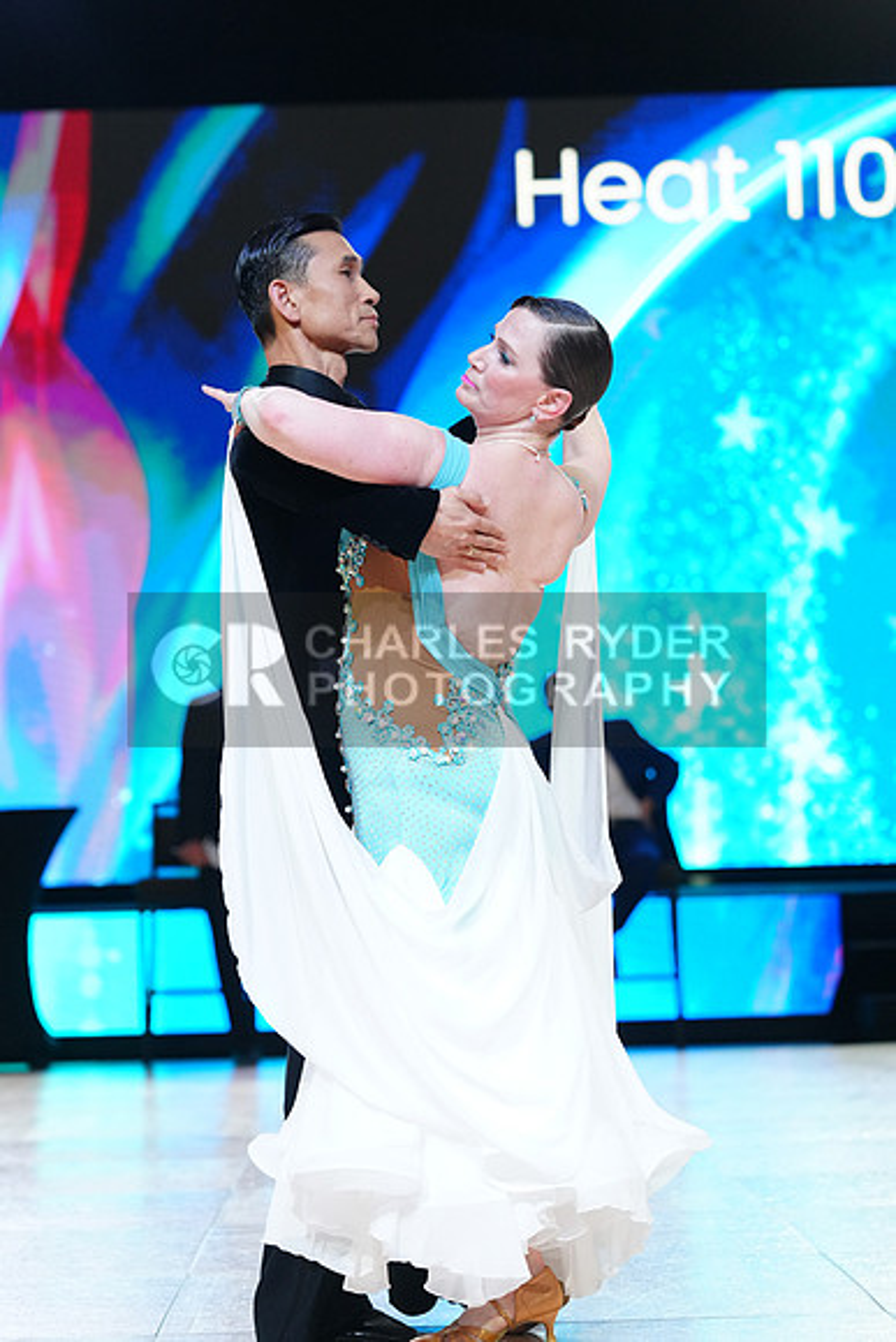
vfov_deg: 16.6
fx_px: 4589
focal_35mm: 123
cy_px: 671
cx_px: 448
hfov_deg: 11.2
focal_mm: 123
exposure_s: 1/320
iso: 2500
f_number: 4
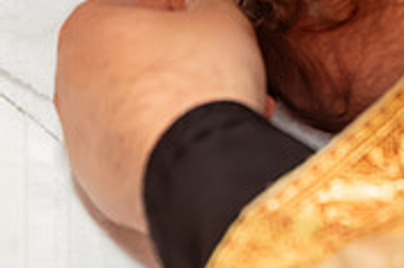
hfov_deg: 12.4
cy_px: -32
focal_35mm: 165
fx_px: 1850
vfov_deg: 8.2
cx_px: 342
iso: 2500
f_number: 3.5
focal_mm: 50
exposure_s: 1/250
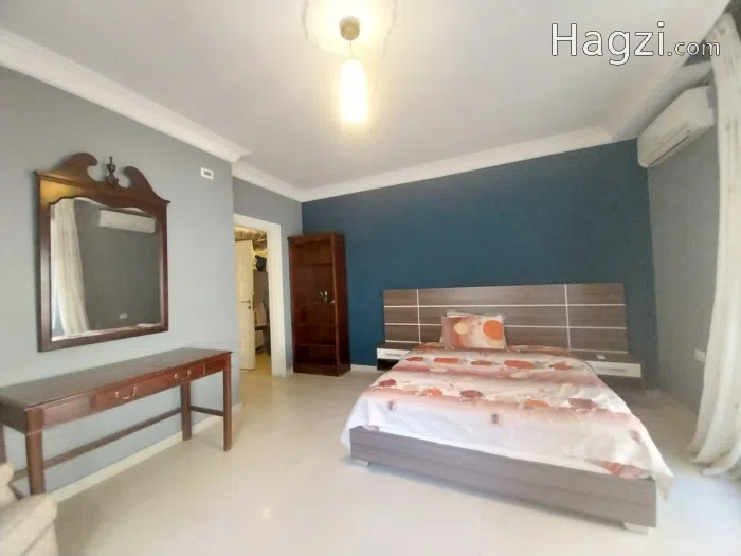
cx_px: 370
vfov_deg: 89.9
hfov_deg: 106.2
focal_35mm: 13
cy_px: 278
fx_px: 278
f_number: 2.2
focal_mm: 1.3
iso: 400
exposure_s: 1/14
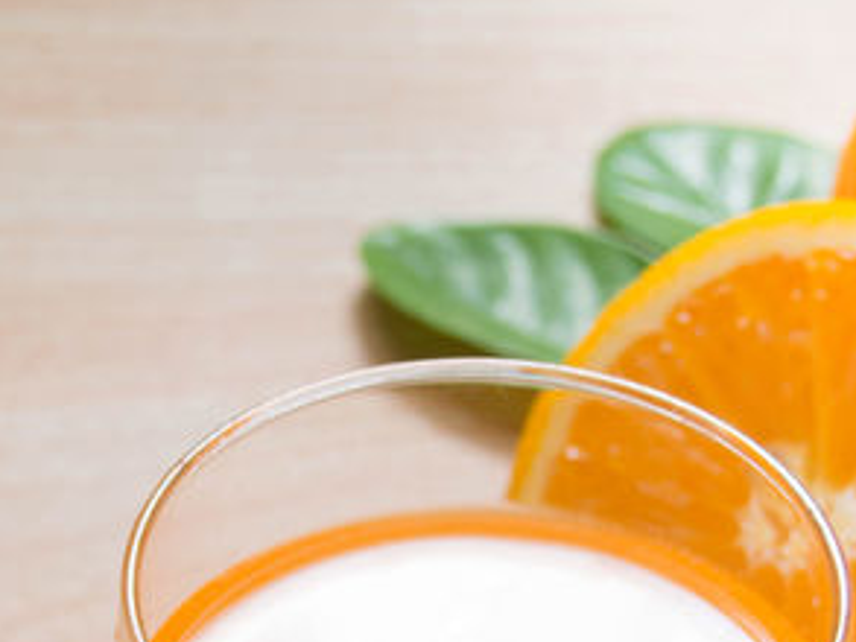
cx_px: 273
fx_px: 3909
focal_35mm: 158
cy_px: 859
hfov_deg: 12.5
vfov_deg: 9.2
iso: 200
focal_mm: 29
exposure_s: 1/20
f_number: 5
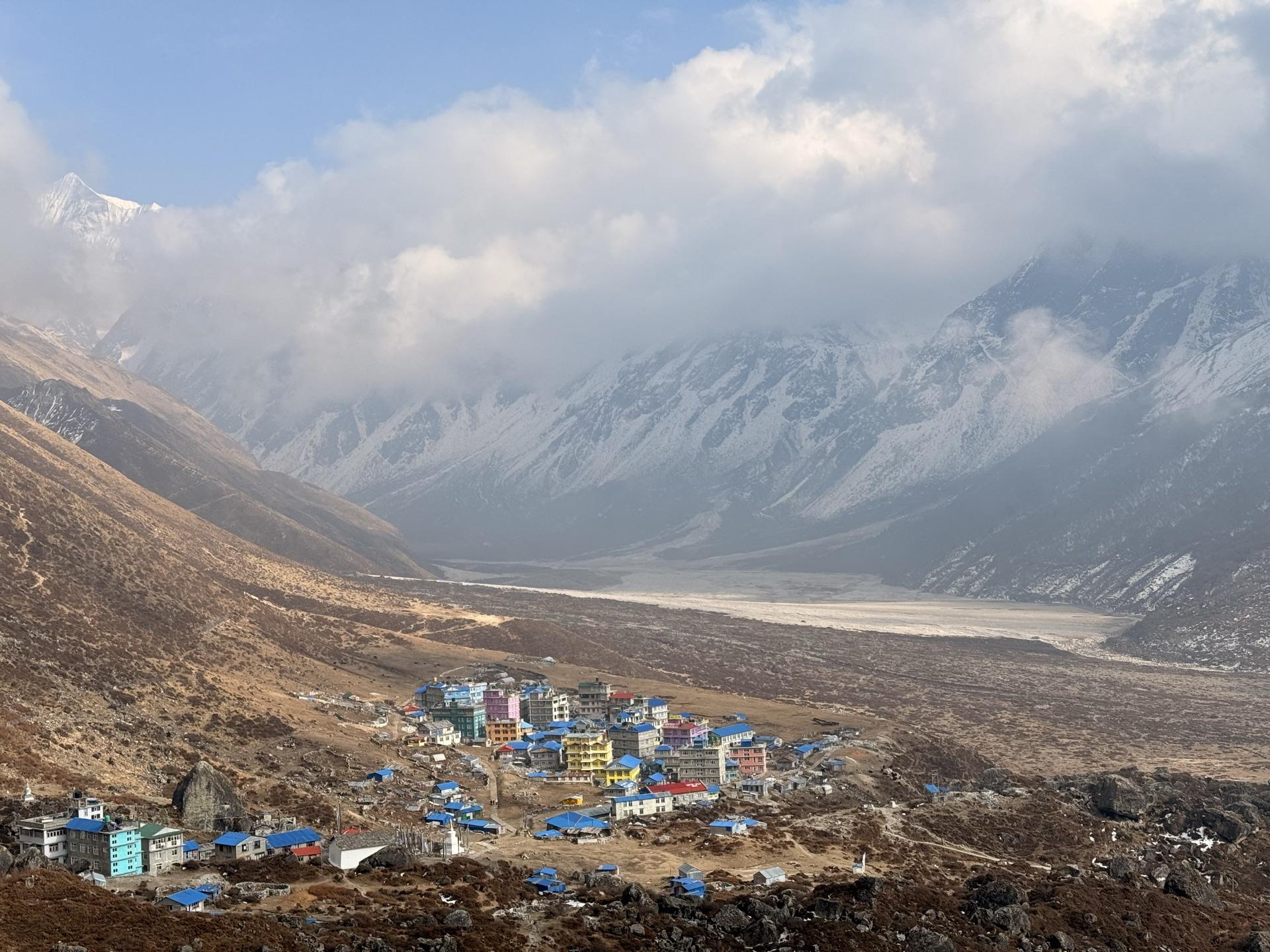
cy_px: 476
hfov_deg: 39.7
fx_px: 1761
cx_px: 635
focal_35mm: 48
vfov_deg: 30.3
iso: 64
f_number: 1.78
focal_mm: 6.76
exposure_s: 1/5208
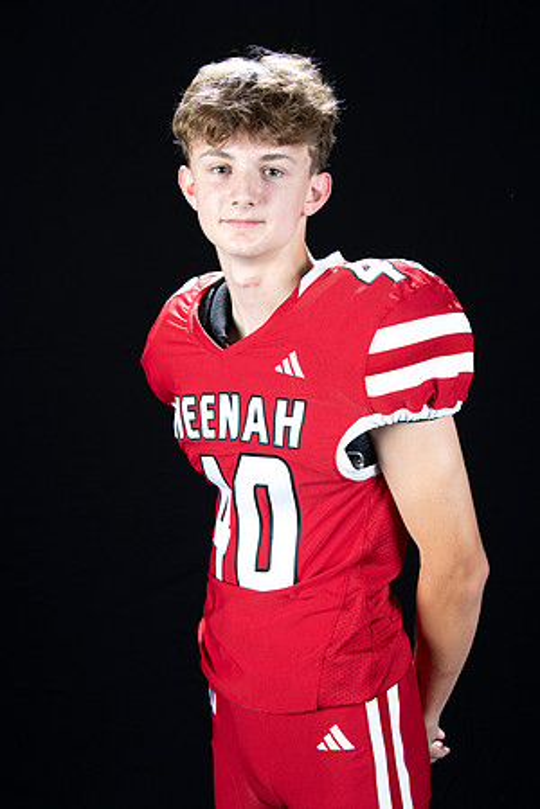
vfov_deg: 34.5
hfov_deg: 23.4
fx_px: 1305
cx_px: 270
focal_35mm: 58
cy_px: 404
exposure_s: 1/160
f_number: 9
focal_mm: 58
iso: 320
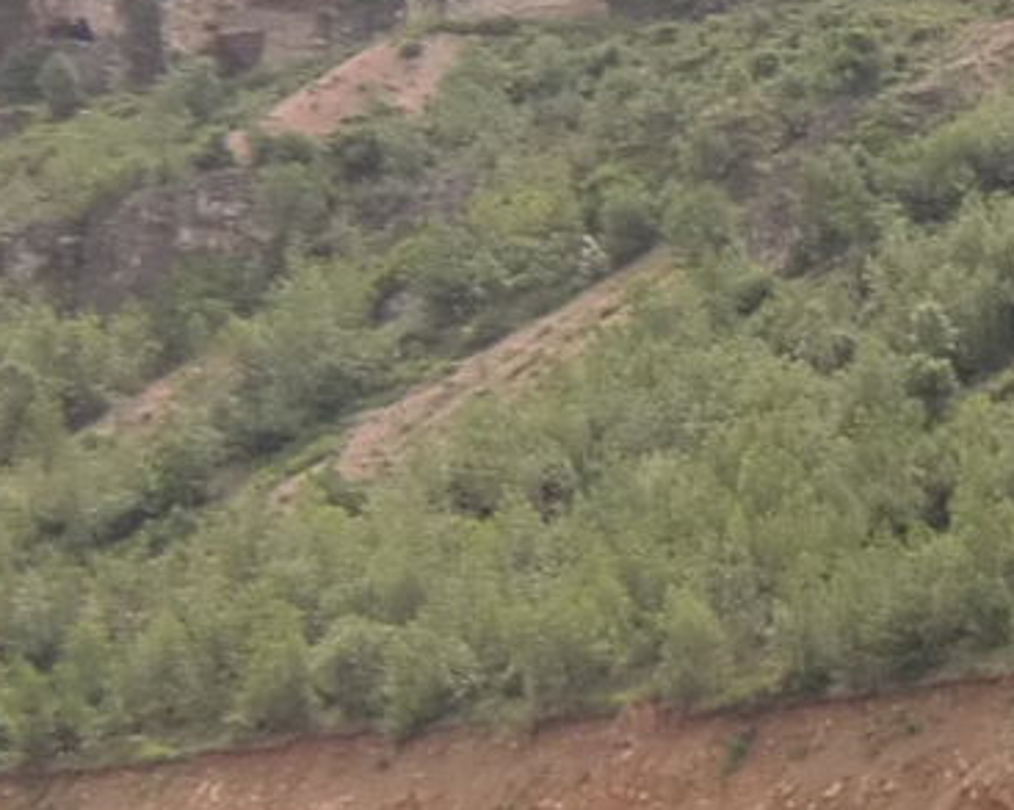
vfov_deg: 4.2
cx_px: 2086
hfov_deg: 5.2
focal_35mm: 363
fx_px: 10885
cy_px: -351
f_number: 4.5
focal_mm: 12.47
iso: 64
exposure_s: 1/250
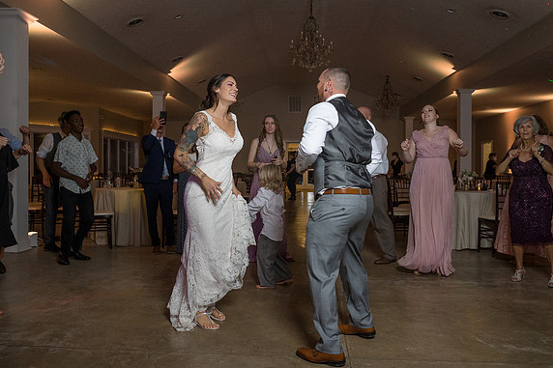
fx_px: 491
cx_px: 263
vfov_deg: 41.1
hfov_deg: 58.7
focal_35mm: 32
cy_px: 179
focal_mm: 29
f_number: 5.6
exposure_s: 1/200
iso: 2000
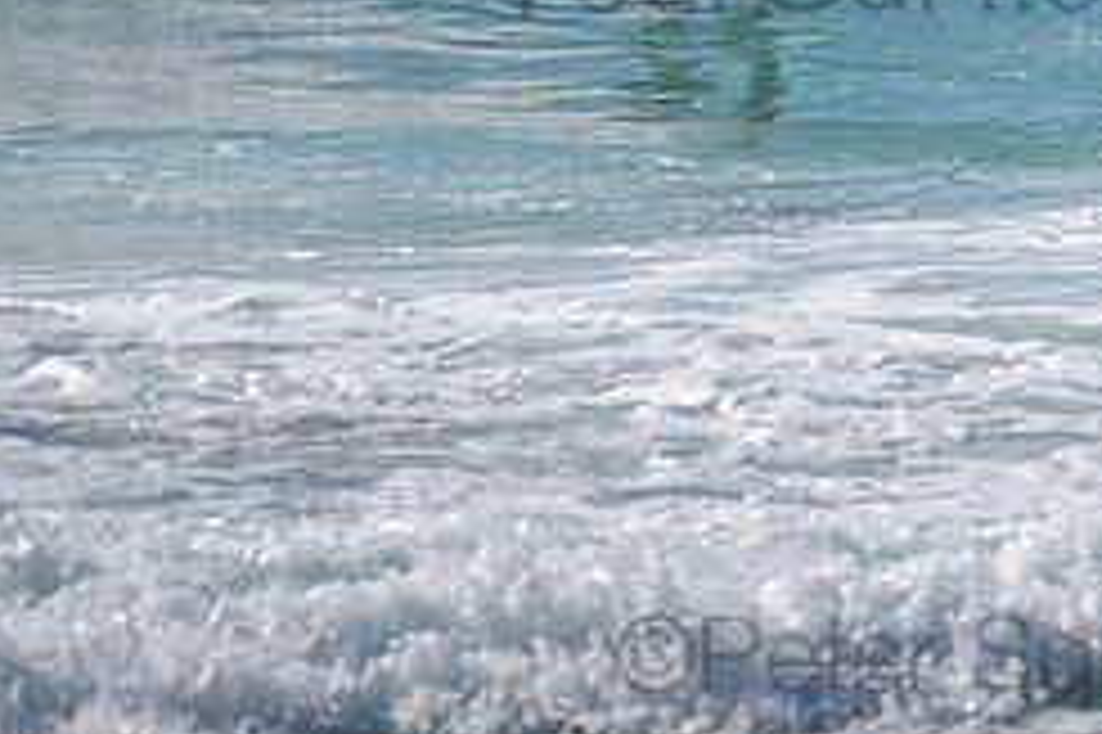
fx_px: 44477
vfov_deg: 0.9
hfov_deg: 1.4
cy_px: -154
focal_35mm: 1454
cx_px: 667
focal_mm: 500
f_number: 5.6
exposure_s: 1/2000
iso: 110
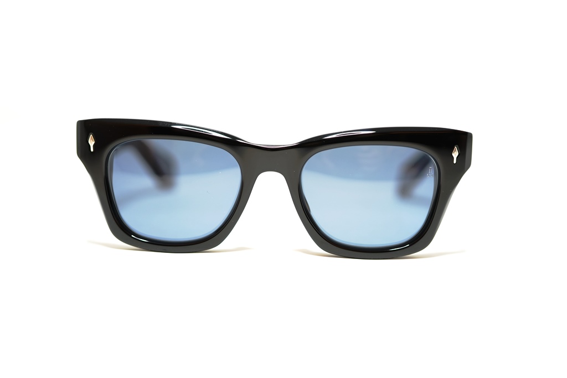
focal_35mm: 50
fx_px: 788
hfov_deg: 39.6
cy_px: 189
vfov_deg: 27.0
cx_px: 284
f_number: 2.8
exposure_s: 1/50
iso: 800
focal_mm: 50
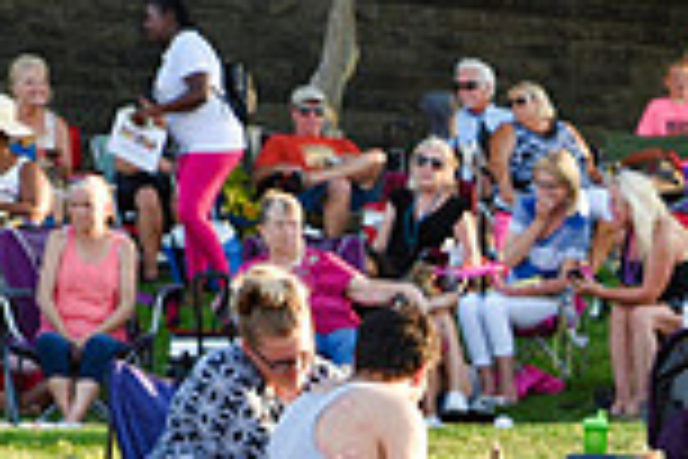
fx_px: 4357
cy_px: 790
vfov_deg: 5.9
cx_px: 1066
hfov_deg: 8.8
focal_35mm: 228
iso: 200
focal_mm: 60
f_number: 5.6
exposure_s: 1/125
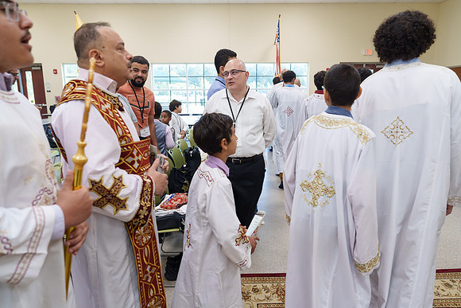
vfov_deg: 51.8
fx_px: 317
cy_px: 154
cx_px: 230
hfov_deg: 72.1
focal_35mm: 25
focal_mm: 24
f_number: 3.5
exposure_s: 1/160
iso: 1600
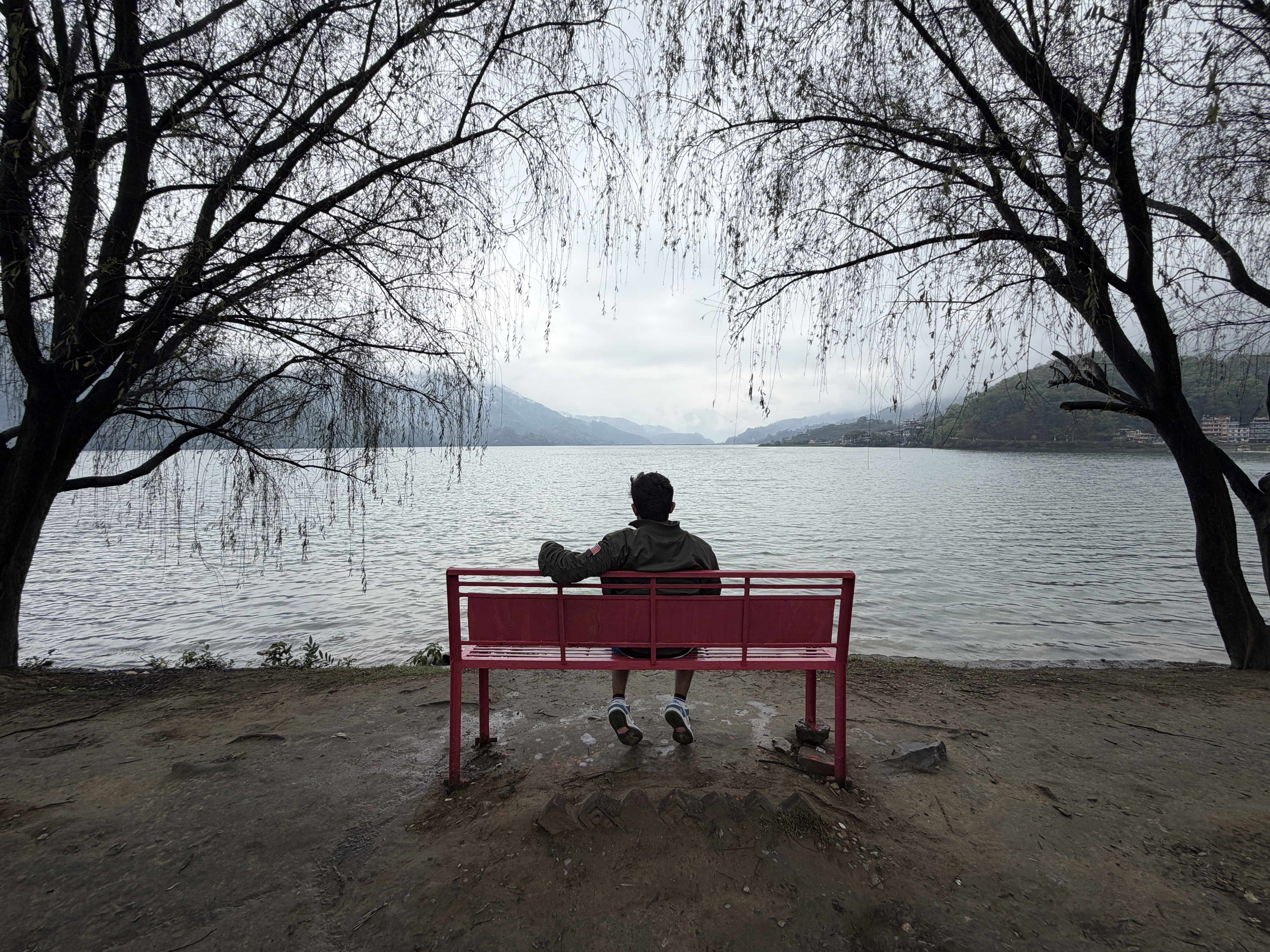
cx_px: 635
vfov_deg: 85.7
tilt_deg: -3.1
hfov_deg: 102.1
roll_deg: +1.2
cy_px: 476
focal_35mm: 14
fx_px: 514
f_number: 2.2
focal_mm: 2.22
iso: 40
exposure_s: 1/770
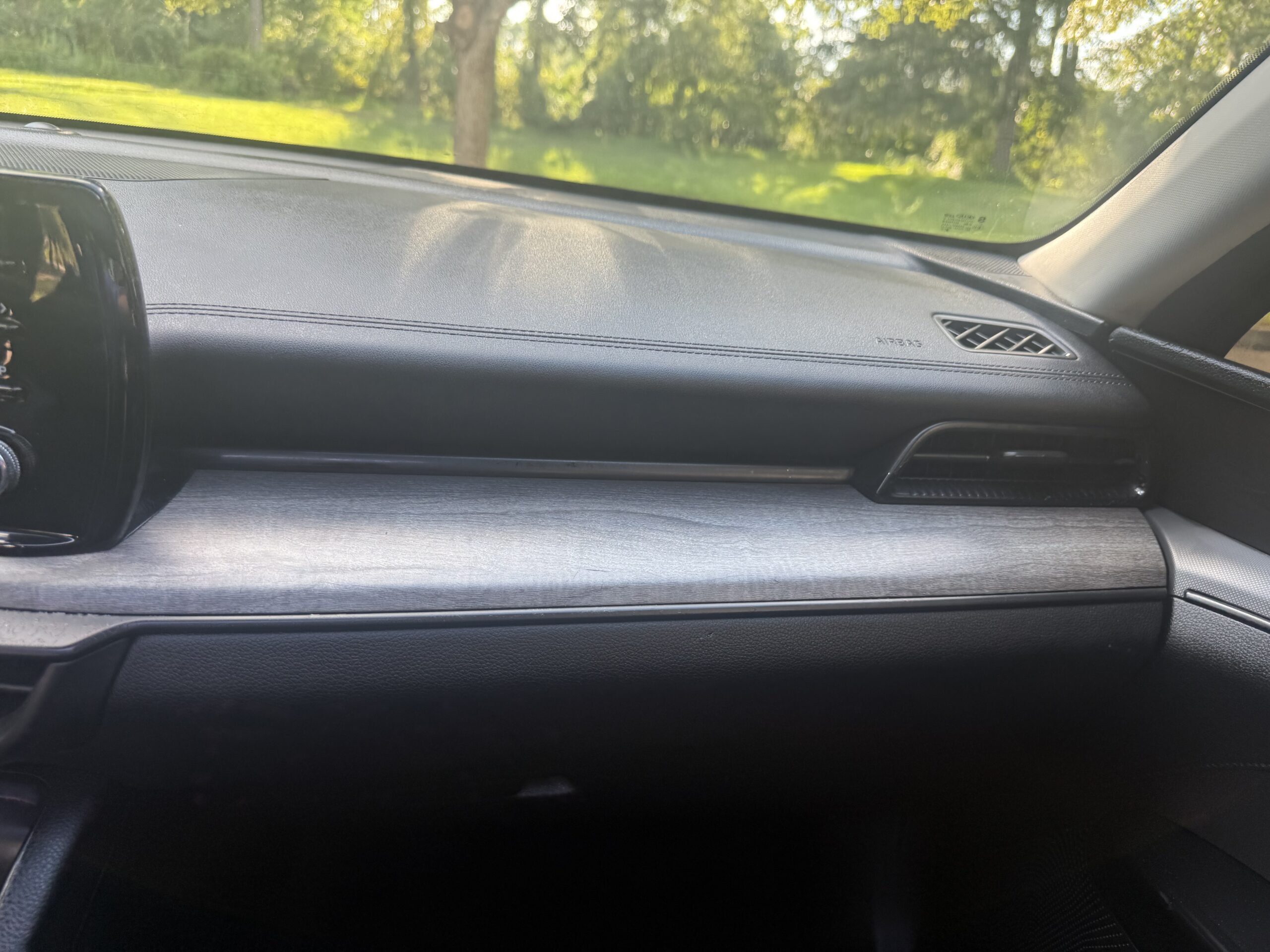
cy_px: 476
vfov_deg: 56.8
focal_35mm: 24
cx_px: 635
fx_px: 881
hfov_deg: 71.6
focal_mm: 6.76
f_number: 1.78
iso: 80
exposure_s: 1/121
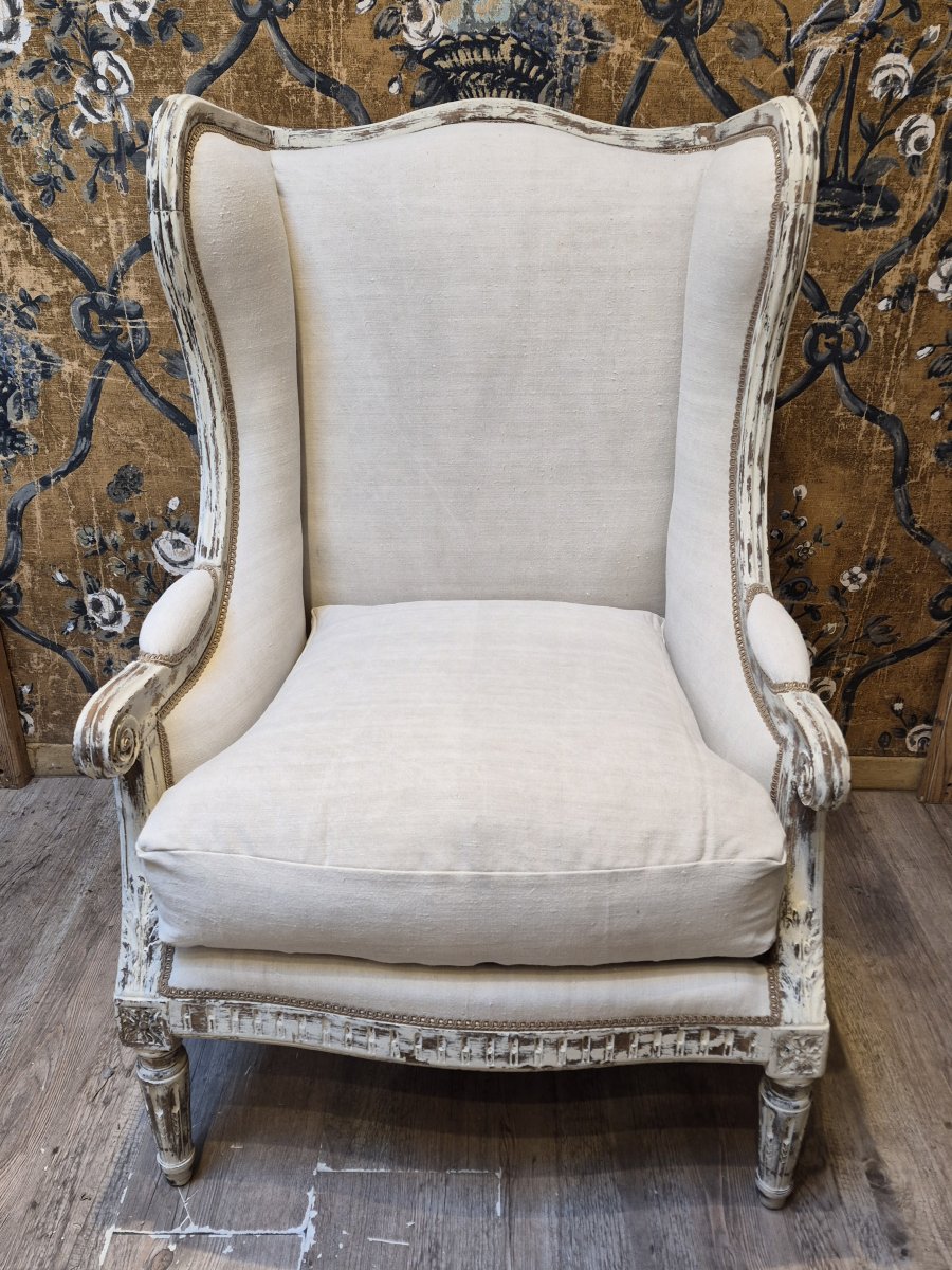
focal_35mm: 23
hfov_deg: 58.9
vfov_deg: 73.9
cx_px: 476
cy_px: 635
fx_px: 843
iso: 200
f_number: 1.8
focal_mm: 5.4
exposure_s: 1/100
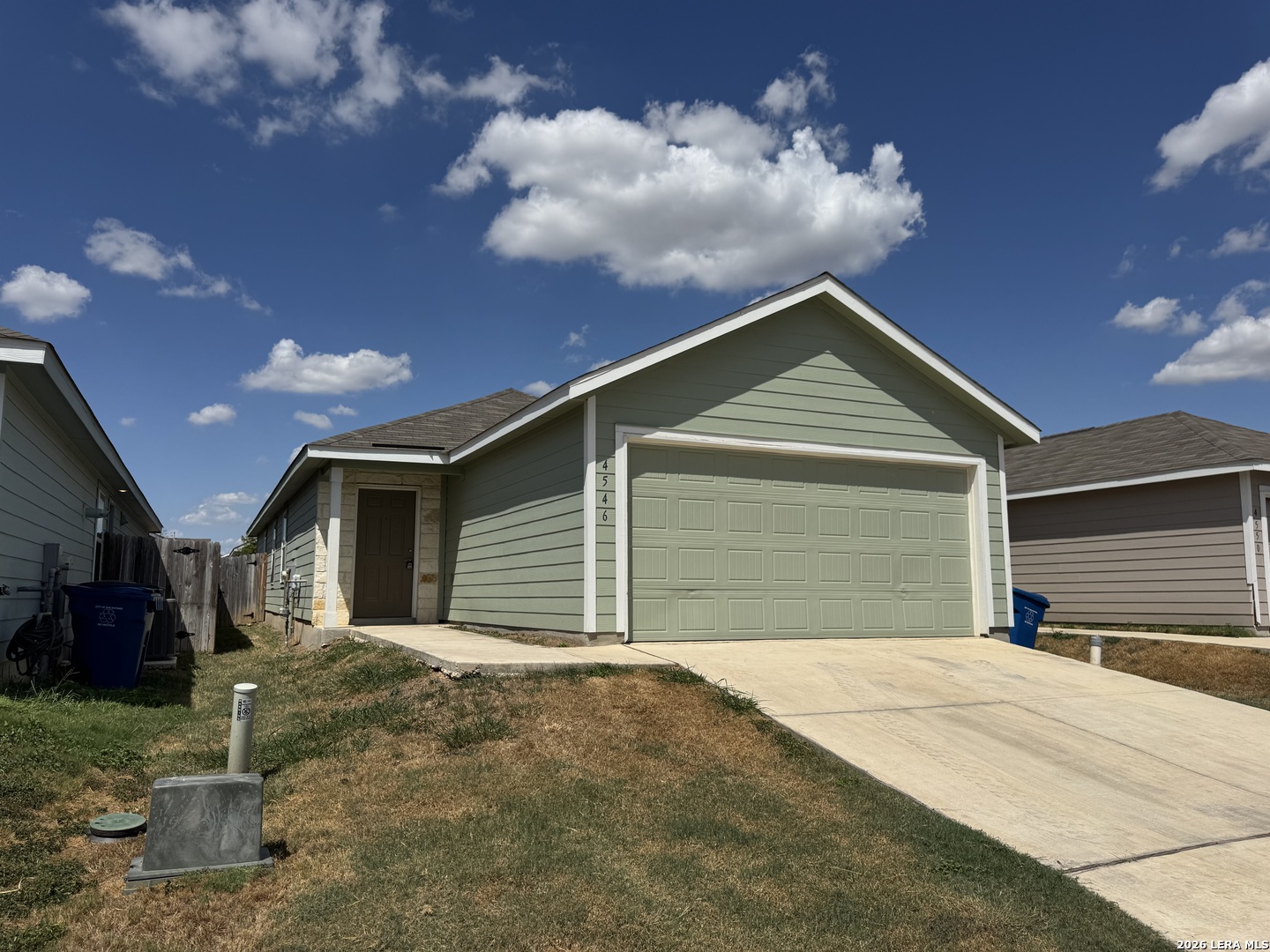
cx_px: 635
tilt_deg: +7.4
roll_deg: +0.2
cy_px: 476
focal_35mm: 24
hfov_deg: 71.6
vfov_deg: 56.8
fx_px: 881
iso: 80
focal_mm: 6.76
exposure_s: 1/12346
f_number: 1.78
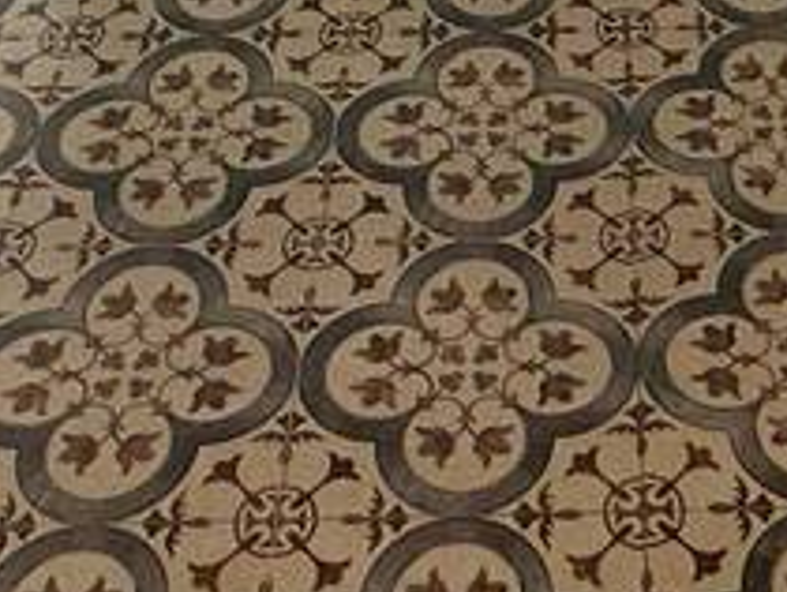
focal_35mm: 96
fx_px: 2185
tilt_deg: -11.9
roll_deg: -0.6
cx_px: 648
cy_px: -963
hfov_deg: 20.2
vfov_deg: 11.7
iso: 40
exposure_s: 1/437
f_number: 2.2
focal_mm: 2.22
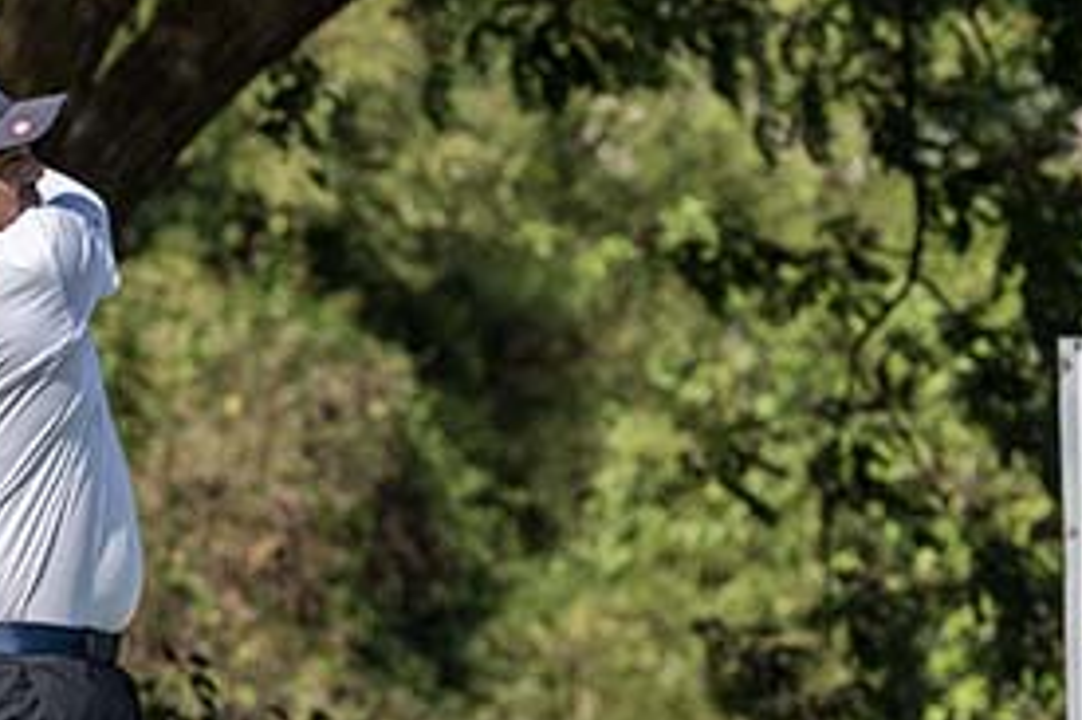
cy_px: 358
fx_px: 14147
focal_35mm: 471
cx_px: 445
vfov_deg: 2.9
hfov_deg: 4.4
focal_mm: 135
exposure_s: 1/5000
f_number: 4.5
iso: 640
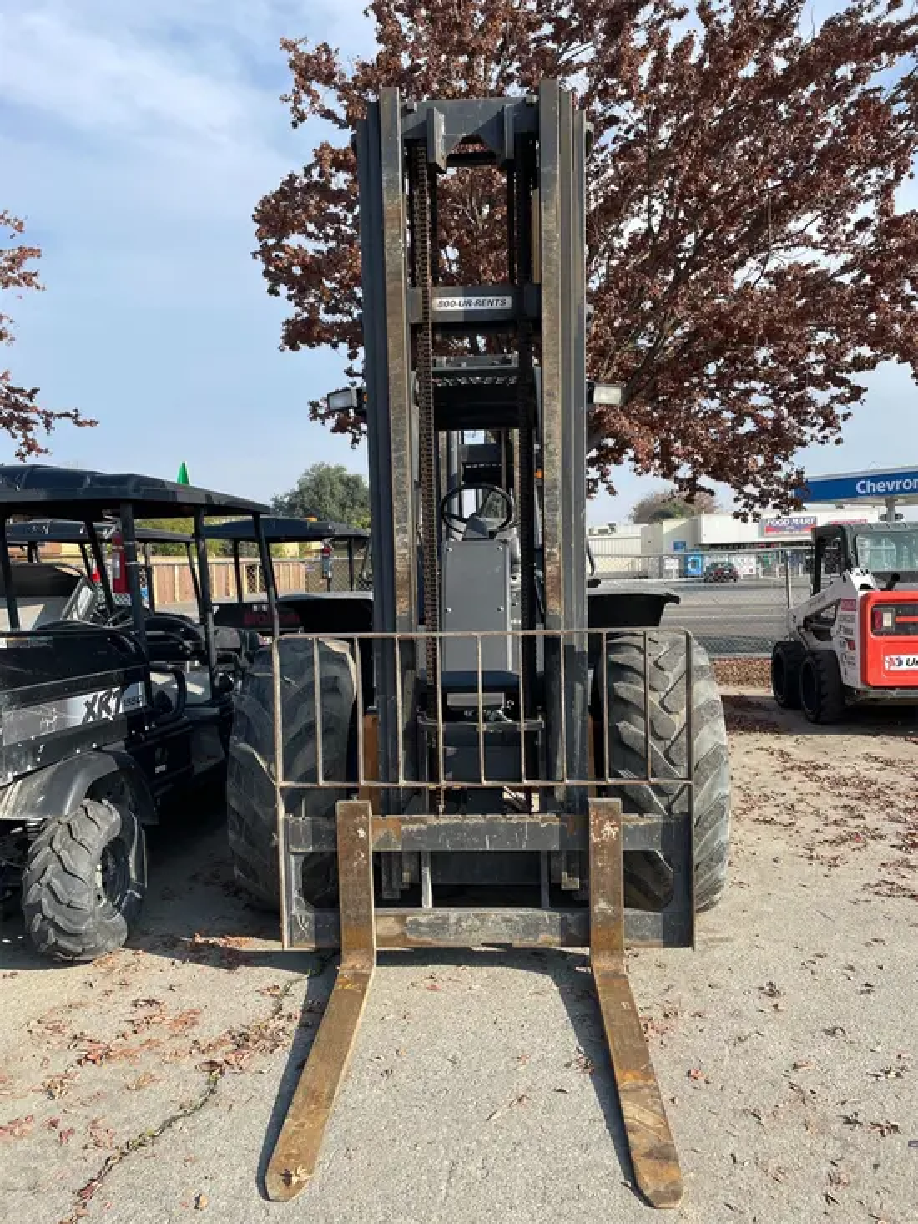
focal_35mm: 26
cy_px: 612
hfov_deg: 53.1
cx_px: 459
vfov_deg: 67.3
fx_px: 919
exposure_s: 1/2747
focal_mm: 4.2
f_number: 1.6
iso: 50
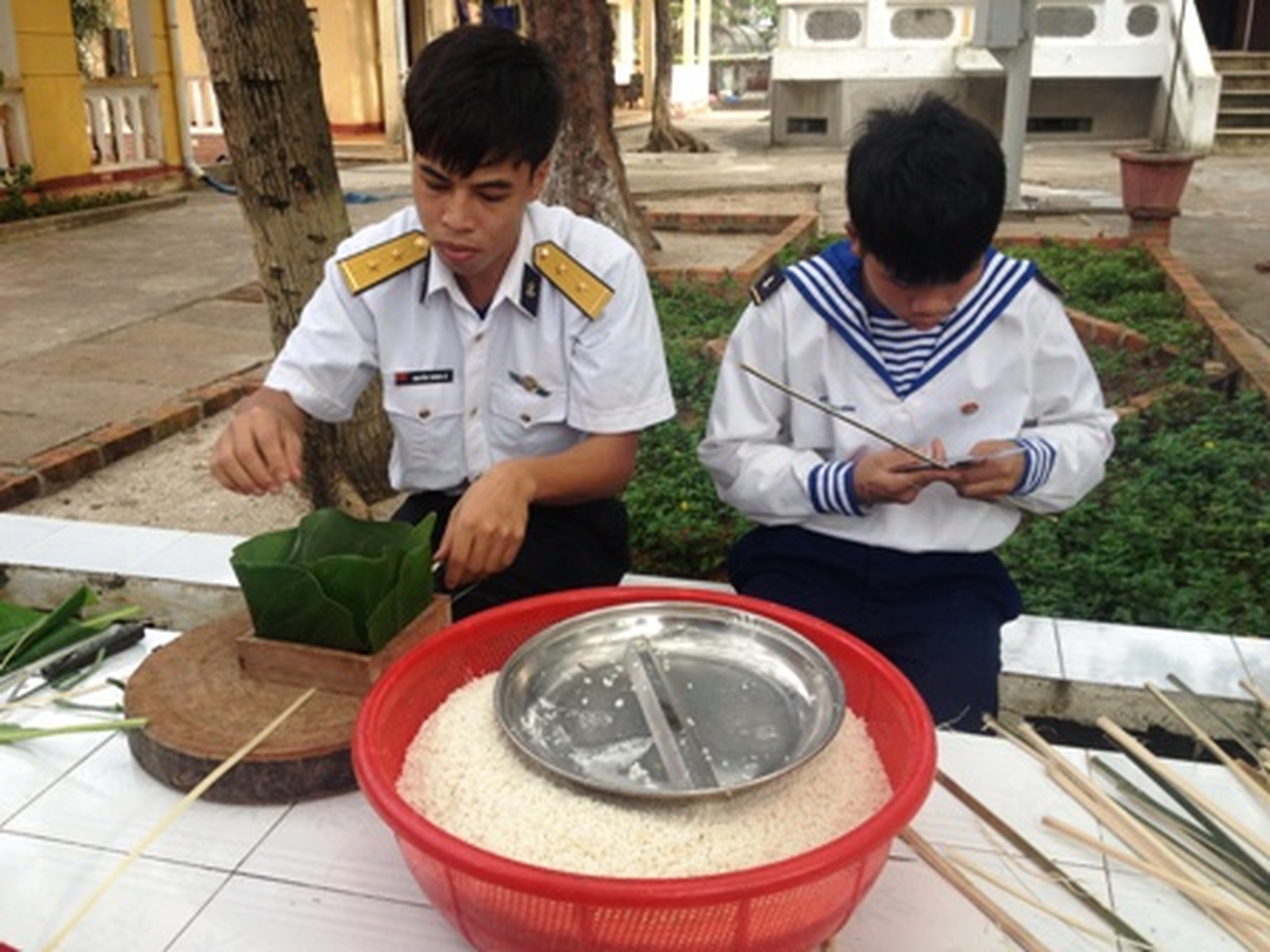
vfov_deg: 40.7
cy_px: 476
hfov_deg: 52.6
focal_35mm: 35
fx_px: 1284
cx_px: 635
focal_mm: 4.28
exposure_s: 1/255
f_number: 2.4
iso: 50
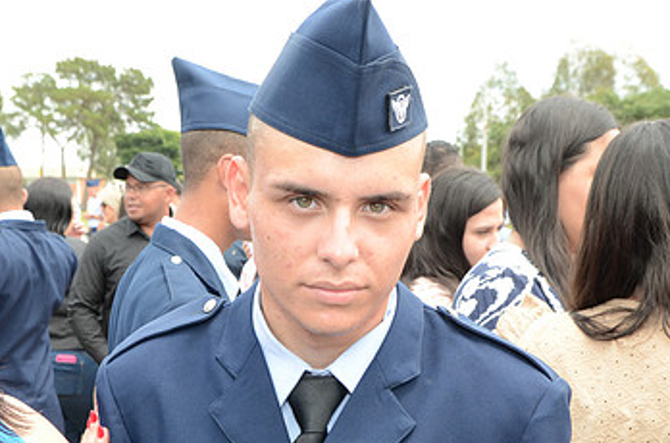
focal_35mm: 60
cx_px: 337
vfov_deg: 22.2
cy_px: 356
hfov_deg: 33.5
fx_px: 1114
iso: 320
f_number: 6.3
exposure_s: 1/250
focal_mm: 24
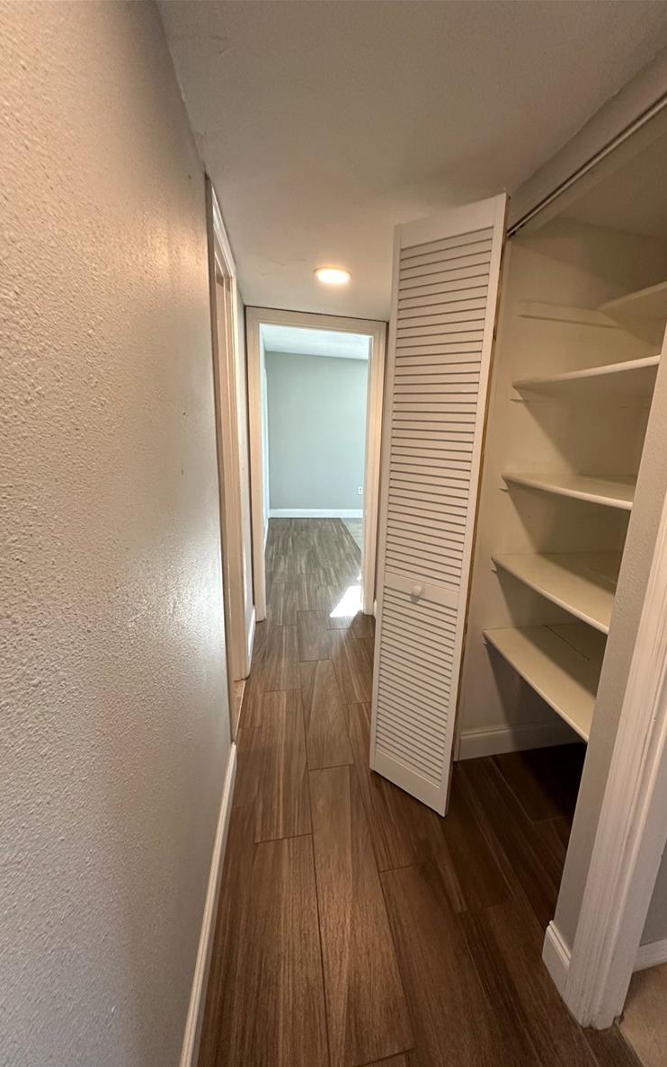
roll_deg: -2.6
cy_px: 538
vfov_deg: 101.5
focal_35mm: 15
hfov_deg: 74.2
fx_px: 436
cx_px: 391
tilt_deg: -12.2
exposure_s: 1/120
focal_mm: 2.22
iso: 320
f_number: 2.2
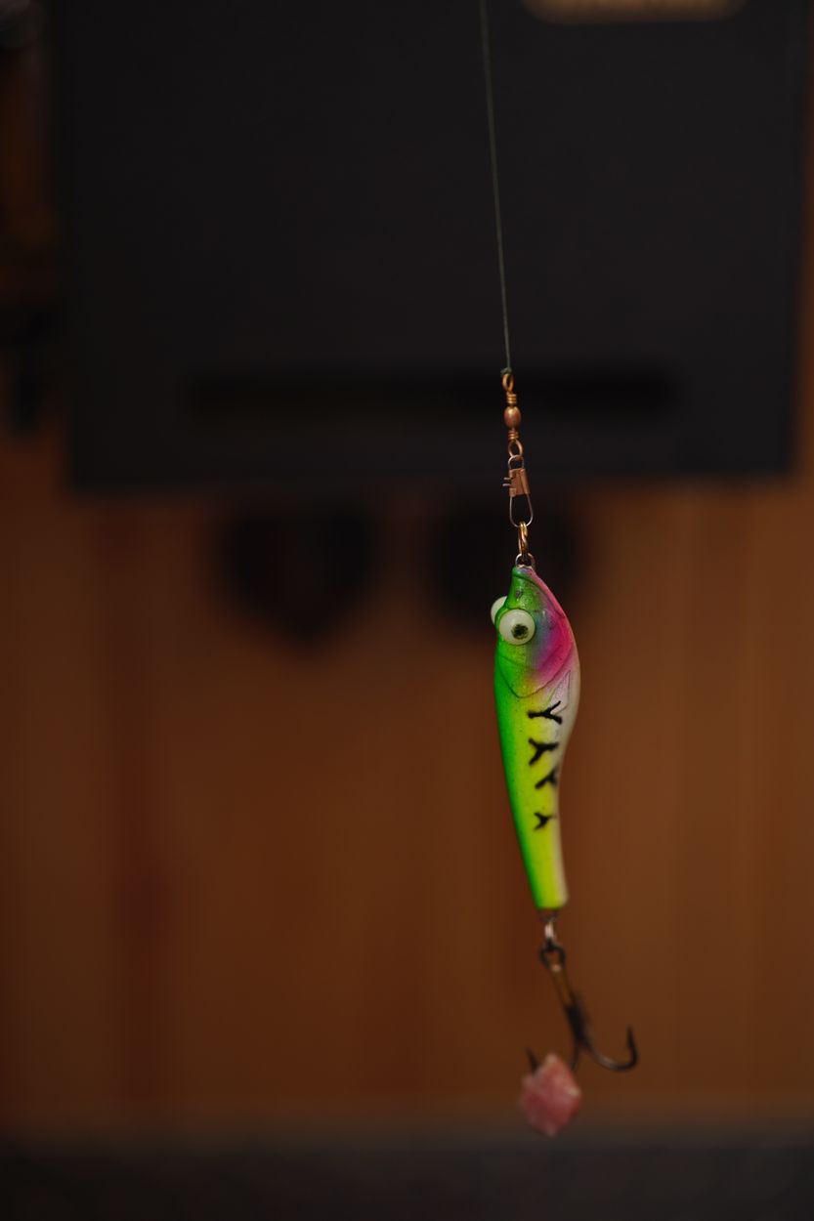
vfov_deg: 23.9
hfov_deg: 16.1
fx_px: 2883
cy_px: 610
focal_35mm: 85
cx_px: 407
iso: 320
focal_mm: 85
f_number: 1.4
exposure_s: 1/400
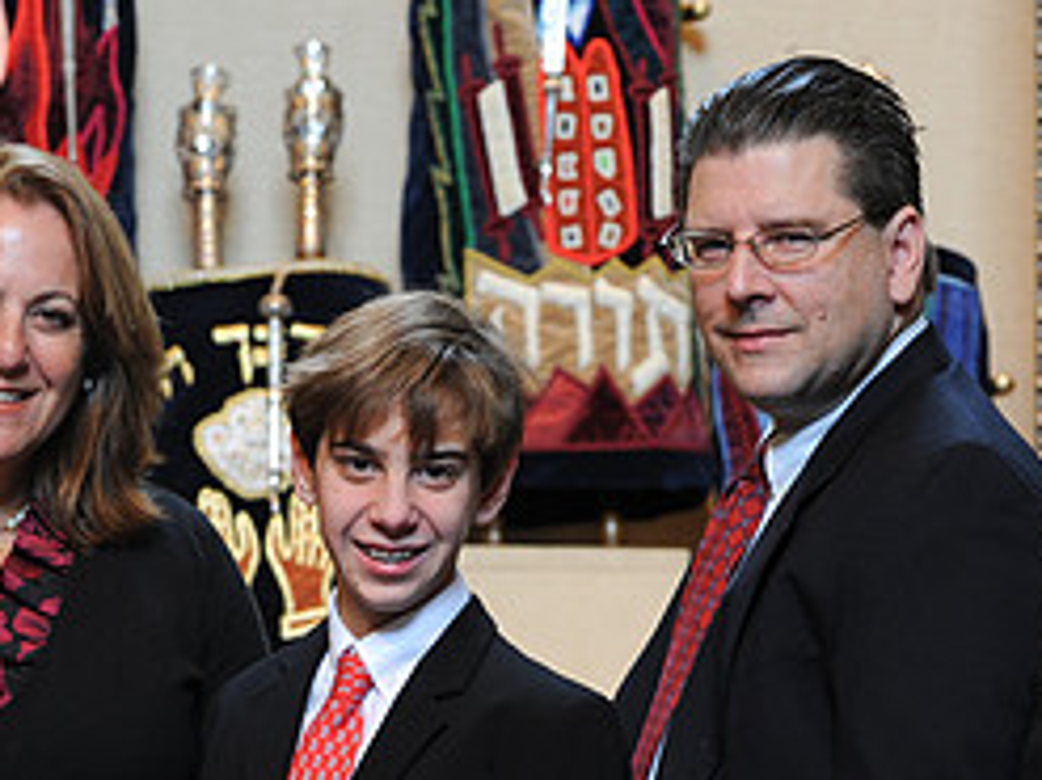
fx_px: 8485
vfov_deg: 5.3
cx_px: 468
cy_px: 700
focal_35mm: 282
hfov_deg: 7.0
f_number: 5.6
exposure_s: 1/25
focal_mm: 125
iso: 500
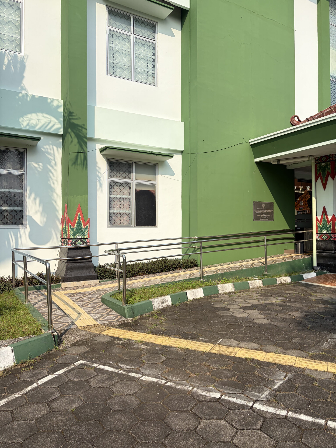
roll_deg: +0.5
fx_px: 336
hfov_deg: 53.1
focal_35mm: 26
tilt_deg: +1.3
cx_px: 168
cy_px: 224
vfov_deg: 67.3
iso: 50
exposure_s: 1/2208
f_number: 1.6
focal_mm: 5.96
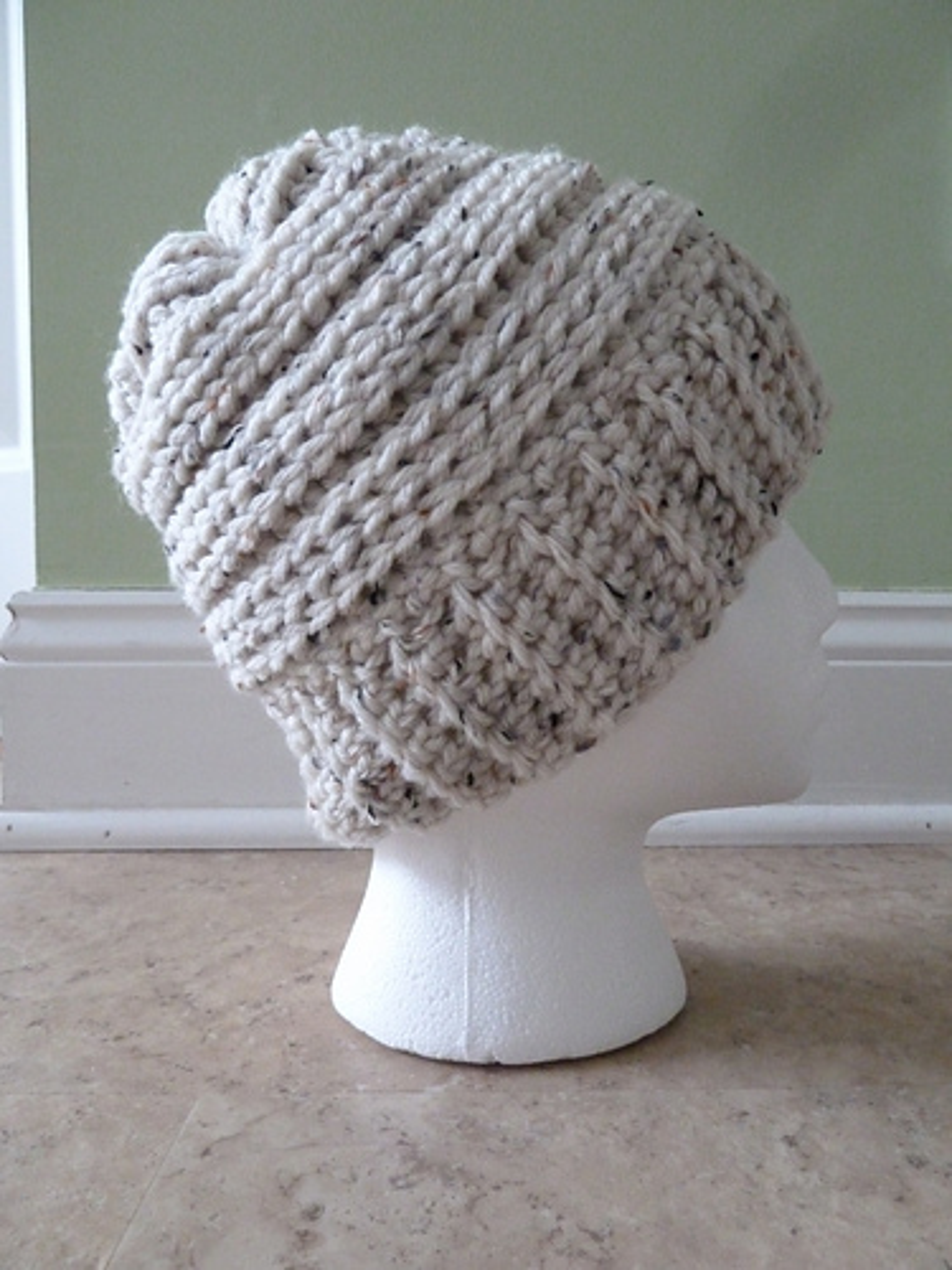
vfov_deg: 69.4
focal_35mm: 25
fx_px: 917
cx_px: 476
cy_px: 635
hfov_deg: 54.9
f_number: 3.3
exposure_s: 1/15
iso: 800
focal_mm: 4.1
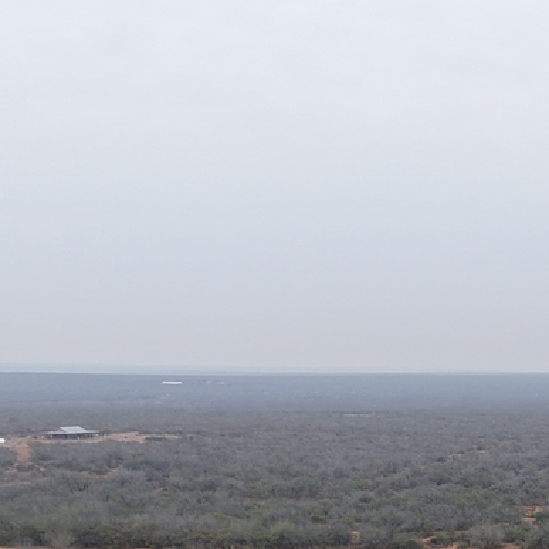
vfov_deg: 20.0
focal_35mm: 79
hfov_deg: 19.1
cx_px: 833
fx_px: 1418
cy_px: 722
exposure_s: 1/640
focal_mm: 8.67
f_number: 1.8
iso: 140
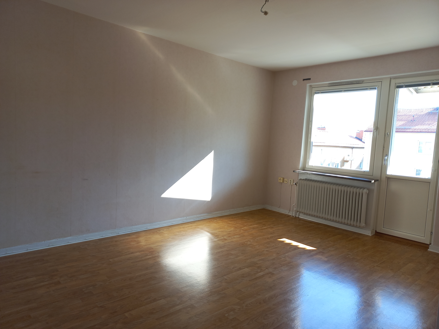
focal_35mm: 25
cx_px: 220
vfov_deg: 54.9
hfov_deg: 69.4
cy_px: 164
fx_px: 317
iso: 40
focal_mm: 4.6
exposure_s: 1/50
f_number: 1.8
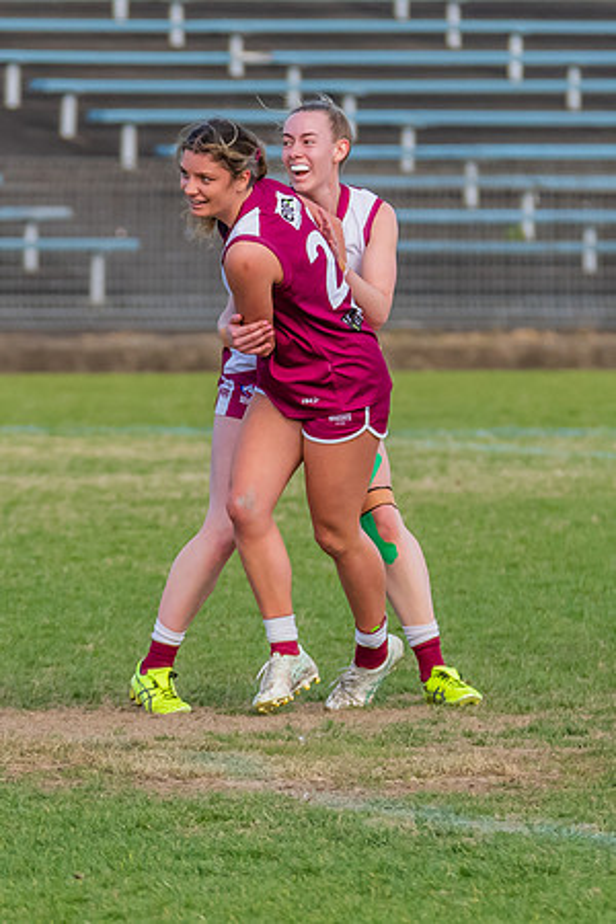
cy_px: 425
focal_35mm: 837
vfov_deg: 2.5
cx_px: 291
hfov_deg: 1.6
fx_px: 21493
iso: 1400
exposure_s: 1/1600
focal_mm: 300
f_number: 5.6
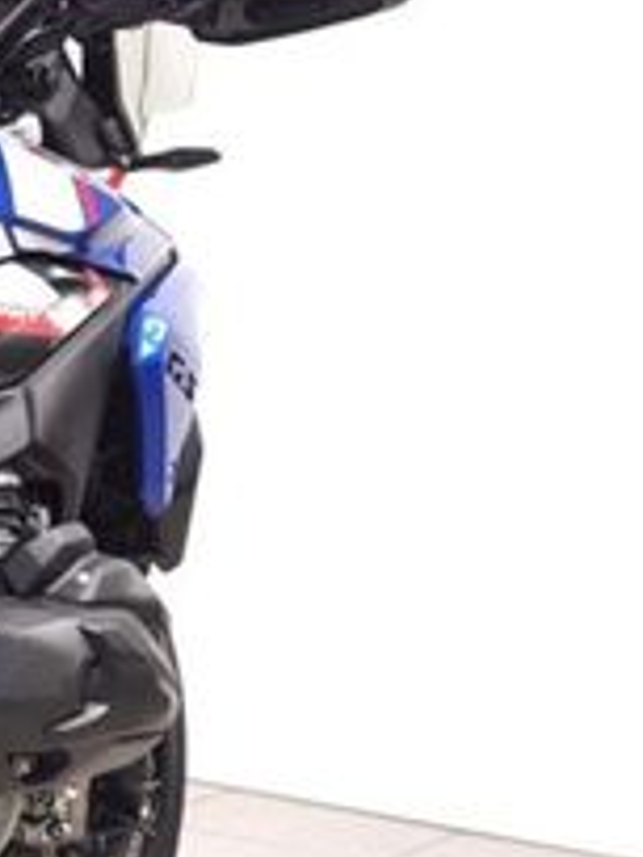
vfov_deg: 26.9
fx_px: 1783
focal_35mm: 72
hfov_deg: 15.6
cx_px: -698
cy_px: 567
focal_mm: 5.4
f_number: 1.8
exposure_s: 1/30
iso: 125
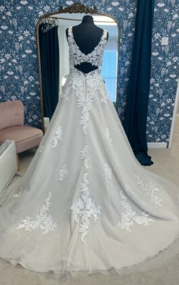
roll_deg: +0.0
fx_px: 218
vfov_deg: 66.4
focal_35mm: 28
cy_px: 141
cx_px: 97
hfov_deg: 44.6
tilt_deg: -23.4
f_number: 1.6
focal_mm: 5.1
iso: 50
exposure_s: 1/100
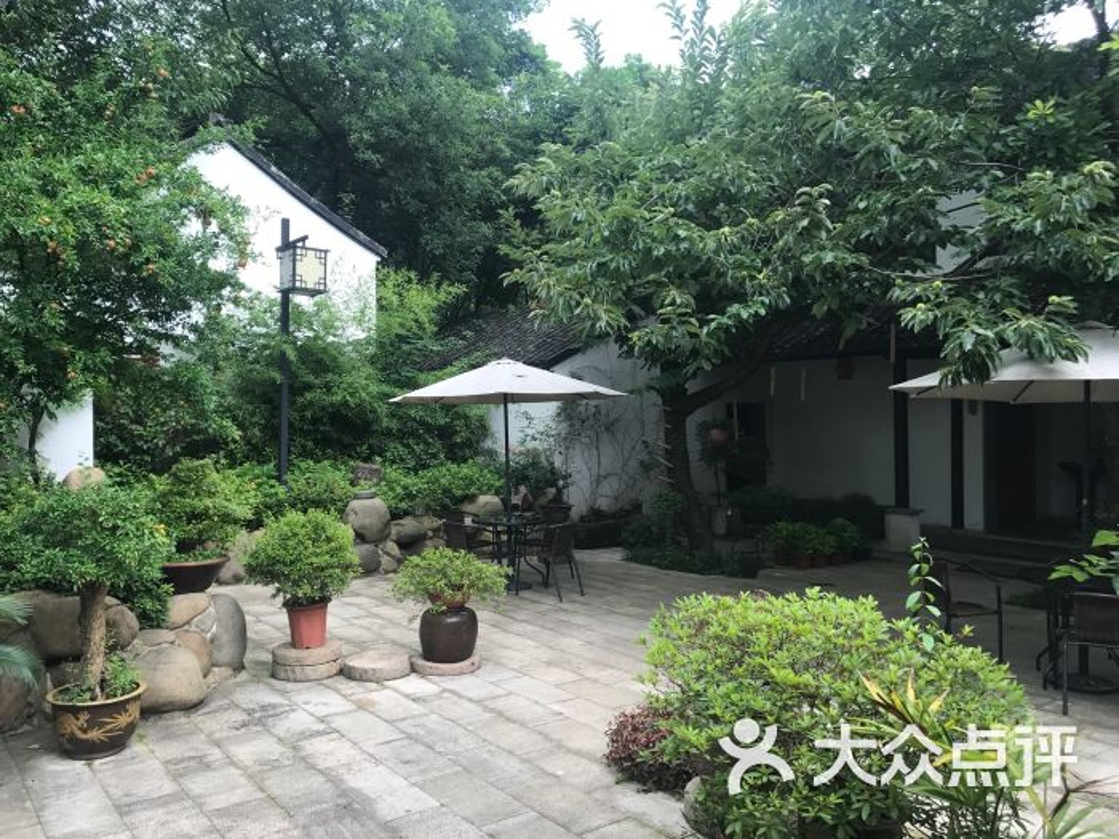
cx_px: 560
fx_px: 905
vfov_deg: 49.7
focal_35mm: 28
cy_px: 420
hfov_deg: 63.4
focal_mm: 3.99
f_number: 1.8
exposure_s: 1/429
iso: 20
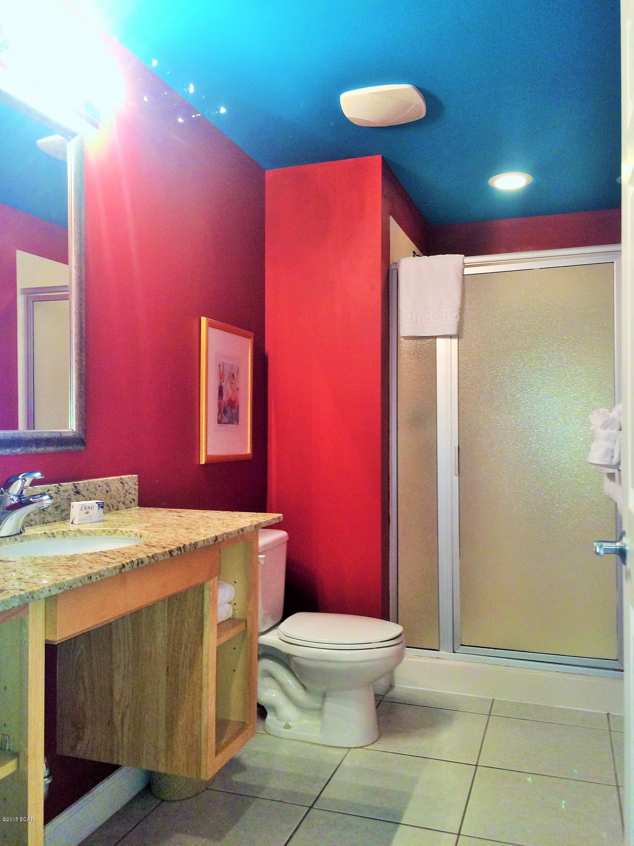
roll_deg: +0.6
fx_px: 708
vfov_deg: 61.7
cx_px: 317
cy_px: 423
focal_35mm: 29
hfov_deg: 48.2
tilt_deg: -0.8
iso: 125
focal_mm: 4.15
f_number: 2.2
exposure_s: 1/30
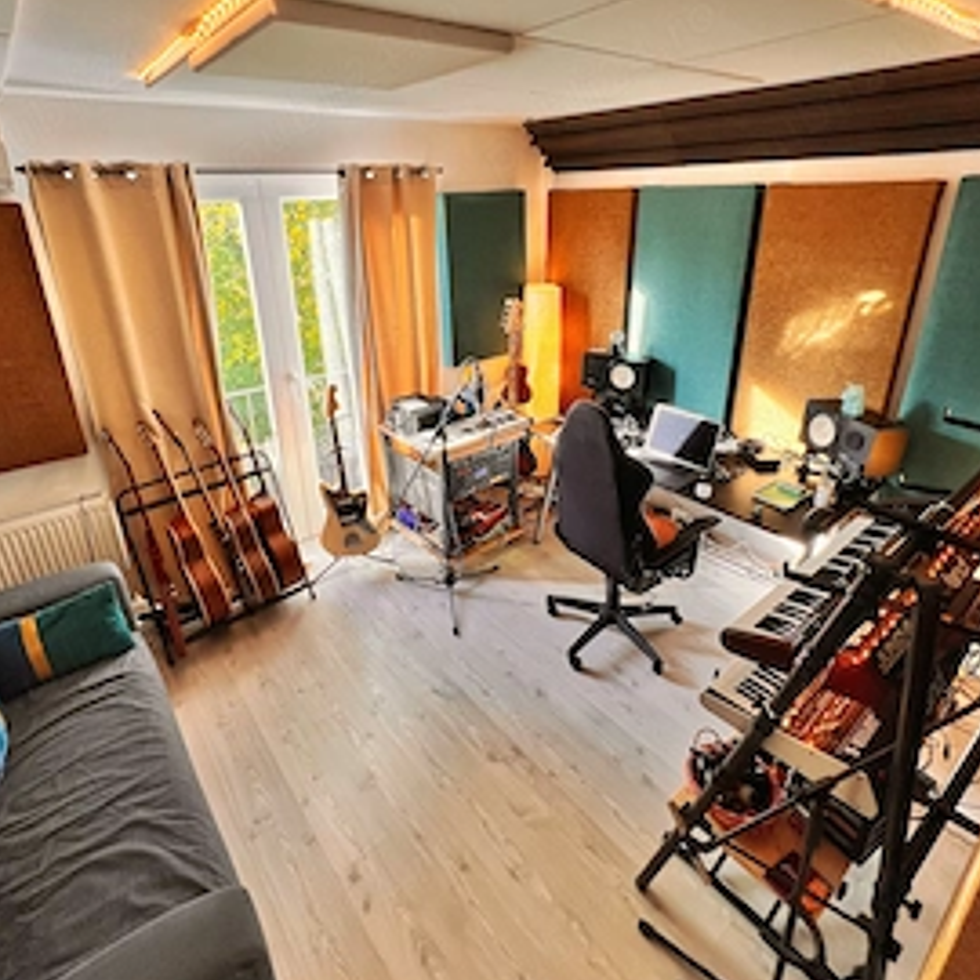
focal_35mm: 17
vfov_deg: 83.5
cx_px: 472
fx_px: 545
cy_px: 425
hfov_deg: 83.9
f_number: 1.8
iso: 80
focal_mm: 1.57
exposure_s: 1/100
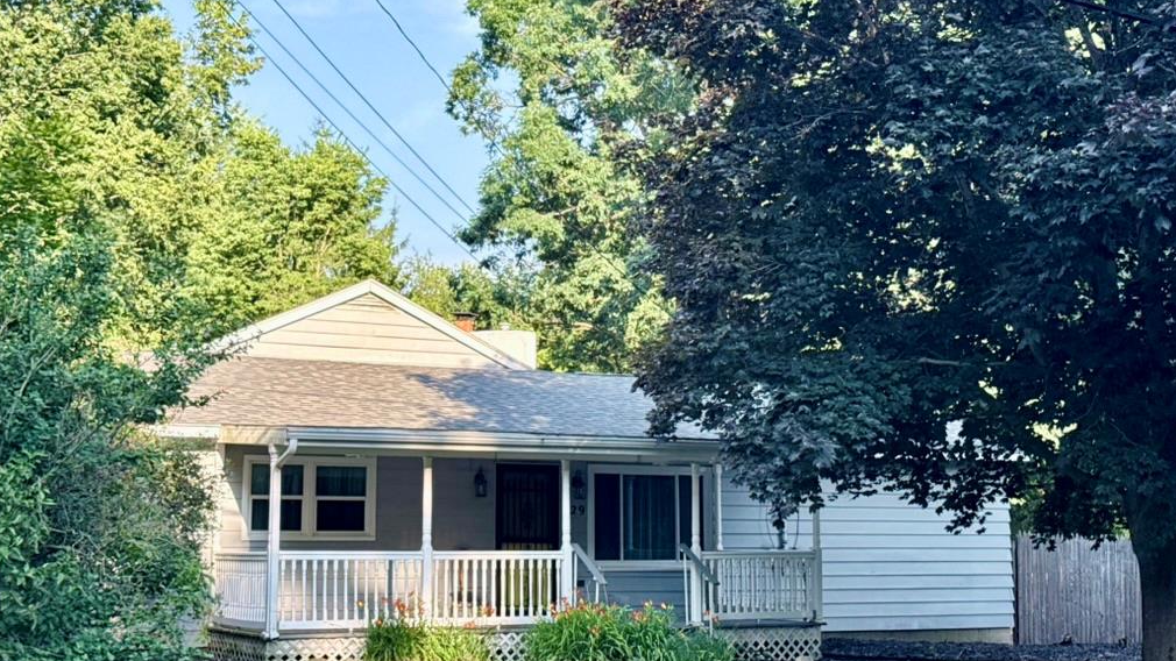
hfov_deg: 39.2
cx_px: 587
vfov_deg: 22.6
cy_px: 330
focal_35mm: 53
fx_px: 1653
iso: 64
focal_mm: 6.76
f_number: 1.78
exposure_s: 1/906
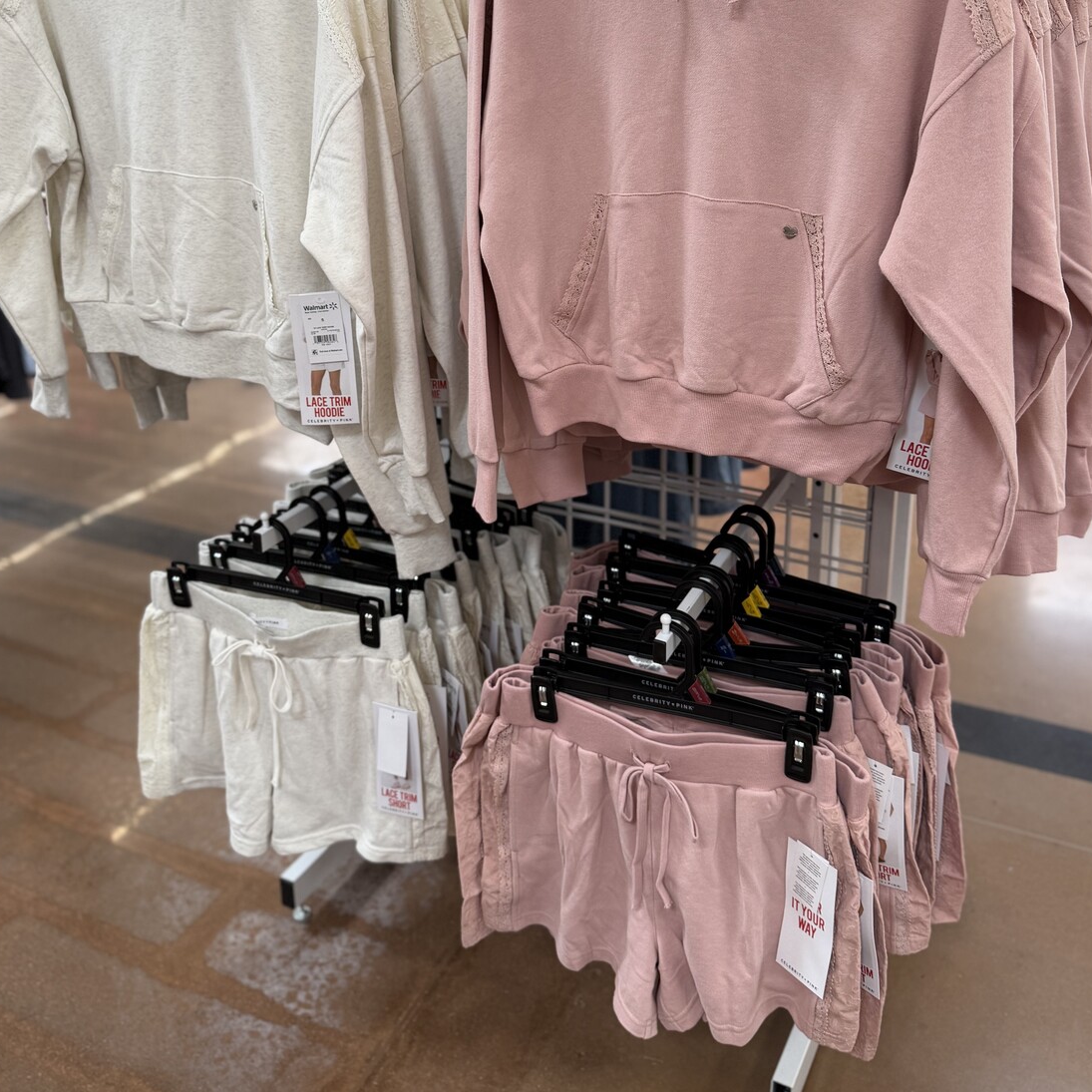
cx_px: 537
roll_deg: +2.1
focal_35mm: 31
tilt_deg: -17.0
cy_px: 350
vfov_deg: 51.4
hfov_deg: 52.5
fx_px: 1106
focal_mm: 6.76
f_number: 1.78
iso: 80
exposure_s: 1/188
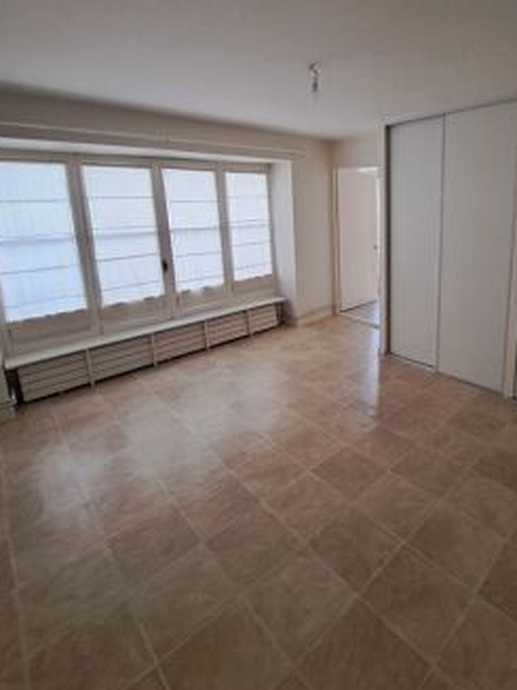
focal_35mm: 17
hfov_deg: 73.4
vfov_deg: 90.4
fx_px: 339
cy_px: 292
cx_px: 323
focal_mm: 1.74
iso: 125
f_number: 2.2
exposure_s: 1/50
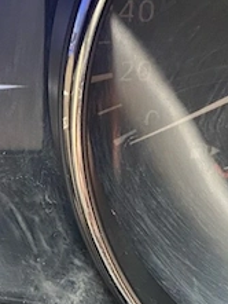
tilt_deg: -58.4
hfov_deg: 15.4
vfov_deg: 20.6
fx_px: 825
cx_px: -7
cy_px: 253
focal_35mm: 94
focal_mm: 4.25
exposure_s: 1/33
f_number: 1.8
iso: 500
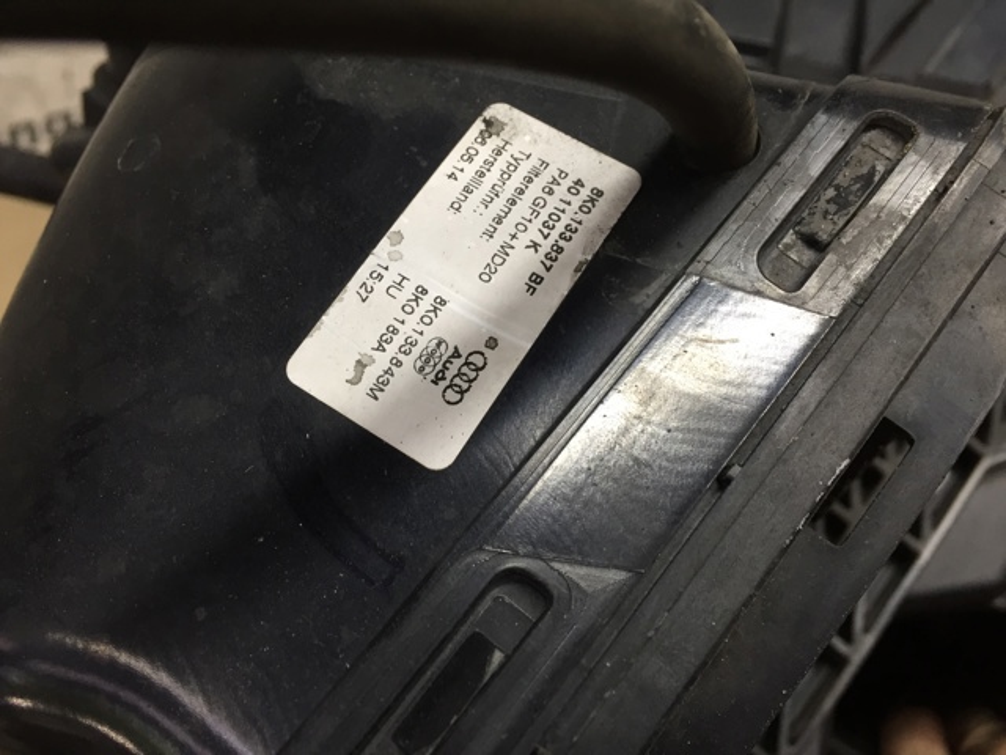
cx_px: 503
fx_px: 843
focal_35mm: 29
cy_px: 378
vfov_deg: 48.2
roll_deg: +7.6
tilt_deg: -40.1
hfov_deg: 61.7
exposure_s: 1/33
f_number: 2.2
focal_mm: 4.15
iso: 40
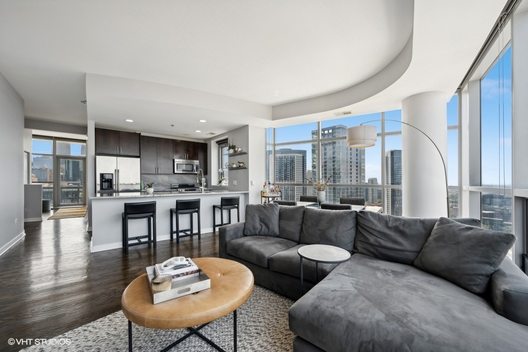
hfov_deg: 104.3
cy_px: 176
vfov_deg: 81.2
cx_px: 264
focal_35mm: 14
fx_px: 205
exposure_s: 1/90
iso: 200
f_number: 9.5
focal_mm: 14
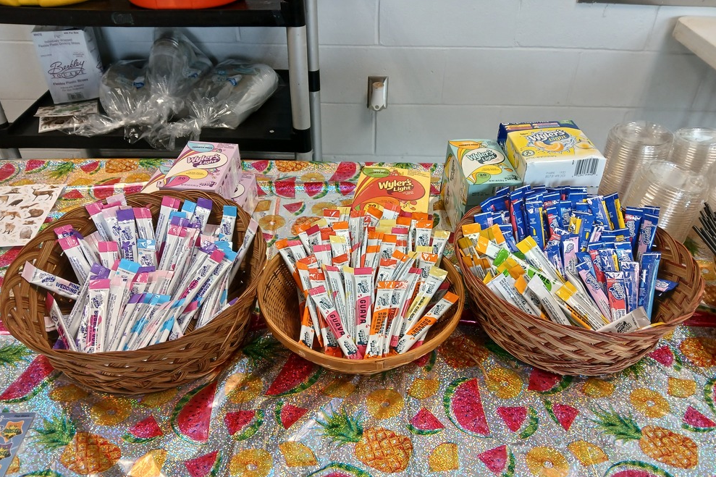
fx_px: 557
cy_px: 277
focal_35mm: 28
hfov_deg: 65.5
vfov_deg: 46.2
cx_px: 368
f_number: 1.8
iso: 100
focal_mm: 3.98
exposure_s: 1/60
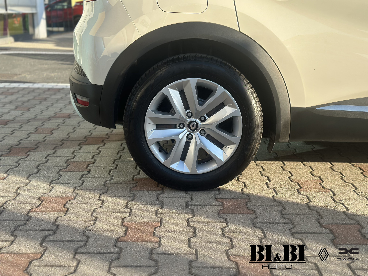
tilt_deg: -14.2
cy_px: 138
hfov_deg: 39.7
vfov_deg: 30.3
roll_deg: +0.6
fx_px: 510
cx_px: 184
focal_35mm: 48
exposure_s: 1/1815
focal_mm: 6.86
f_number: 1.78
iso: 80
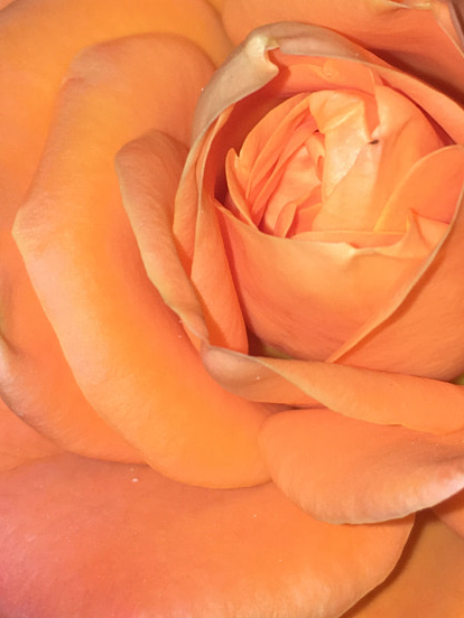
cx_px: 356
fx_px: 1501
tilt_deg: -60.6
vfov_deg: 23.3
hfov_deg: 17.5
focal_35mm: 84
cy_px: 287
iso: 25
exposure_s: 1/208
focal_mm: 4.15
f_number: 2.2
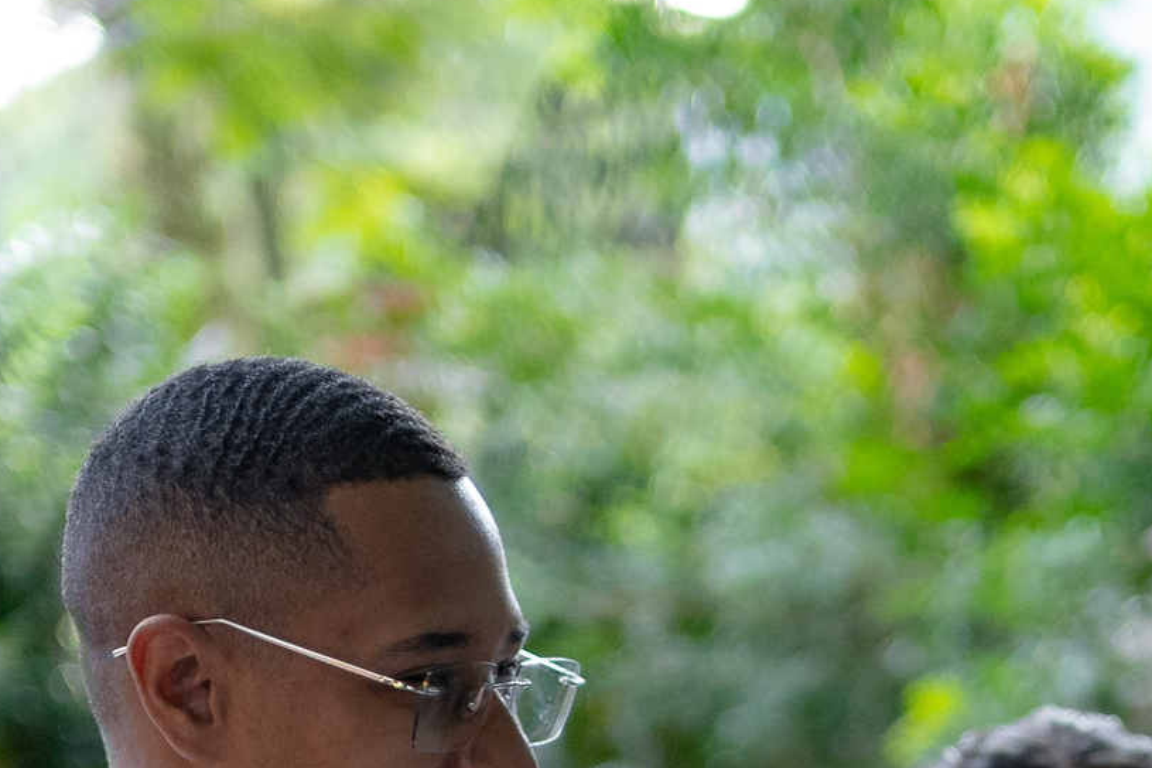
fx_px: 3519
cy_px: 1163
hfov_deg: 18.5
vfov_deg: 11.9
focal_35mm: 110
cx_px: 883
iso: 2500
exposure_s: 1/640
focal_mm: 35
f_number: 1.4
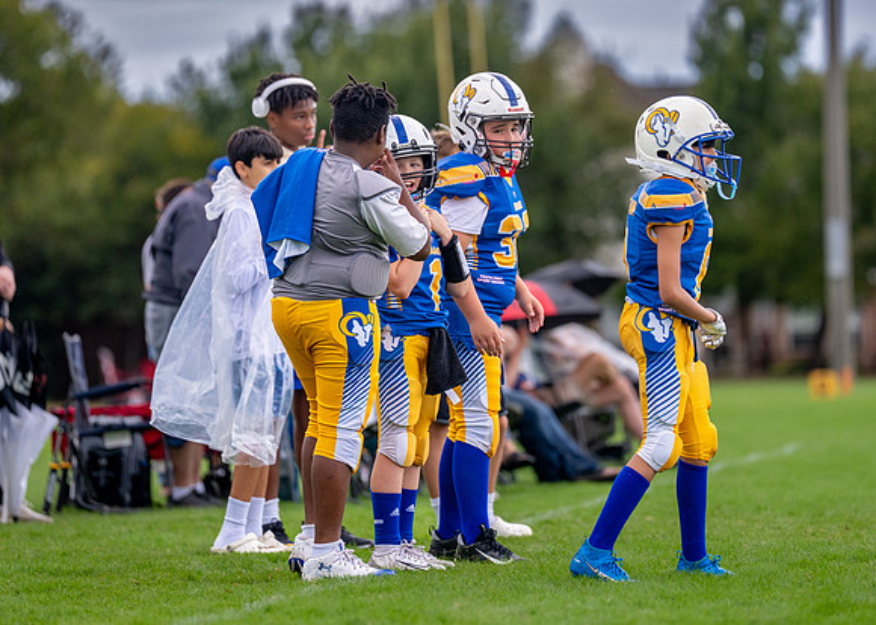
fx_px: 6676
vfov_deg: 5.4
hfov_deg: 7.5
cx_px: 439
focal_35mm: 268
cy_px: 246
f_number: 2.8
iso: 400
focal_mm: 200
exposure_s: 1/1600
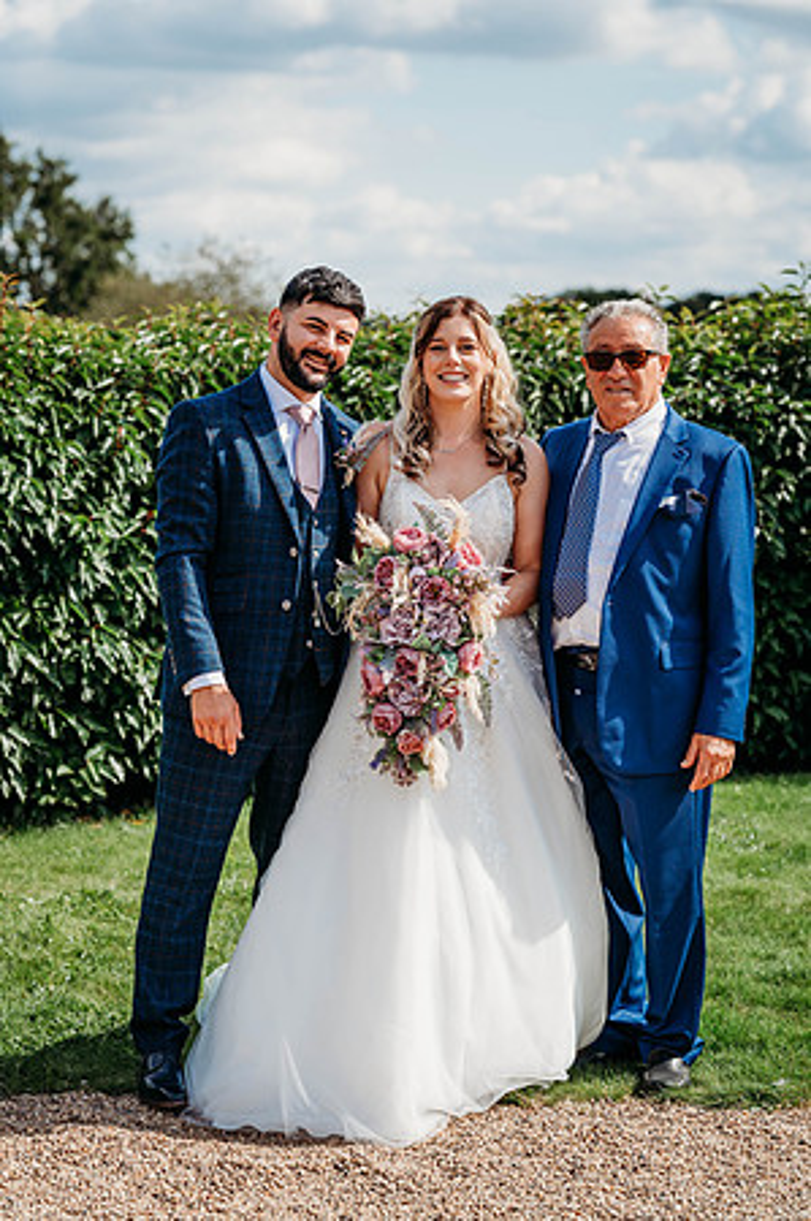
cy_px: 610
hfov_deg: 16.0
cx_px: 406
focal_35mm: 85
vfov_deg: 23.9
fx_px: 2879
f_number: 4
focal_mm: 85
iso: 100
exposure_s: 1/1000
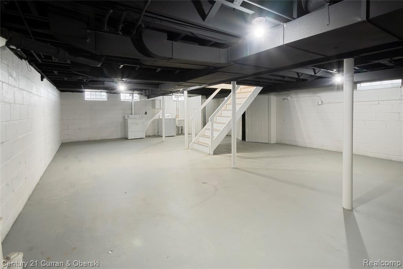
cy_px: 134
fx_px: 168
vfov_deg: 77.3
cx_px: 202
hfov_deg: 100.4
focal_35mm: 15
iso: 2000
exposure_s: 1/2
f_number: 11
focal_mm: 10
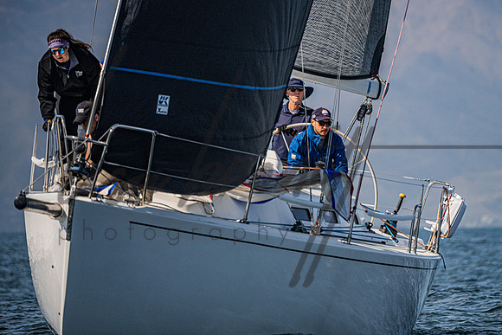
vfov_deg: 2.7
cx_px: 317
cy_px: 128
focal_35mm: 512
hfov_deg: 4.0
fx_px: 7146
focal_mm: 400
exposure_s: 1/4000
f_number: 5.6
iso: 320
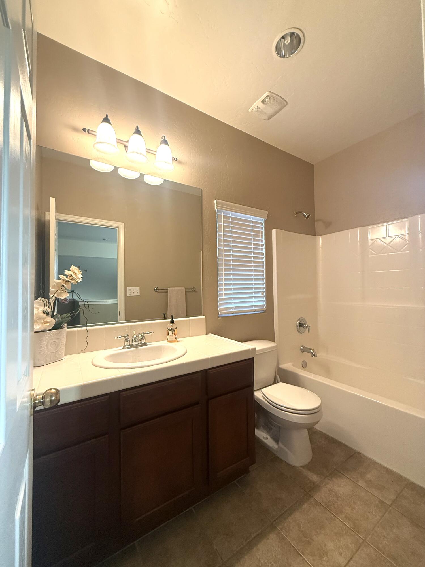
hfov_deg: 85.7
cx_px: 212
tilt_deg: +1.9
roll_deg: +0.3
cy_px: 284
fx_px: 229
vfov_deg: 102.1
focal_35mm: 14
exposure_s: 1/60
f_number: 2.2
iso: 320
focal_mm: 2.22
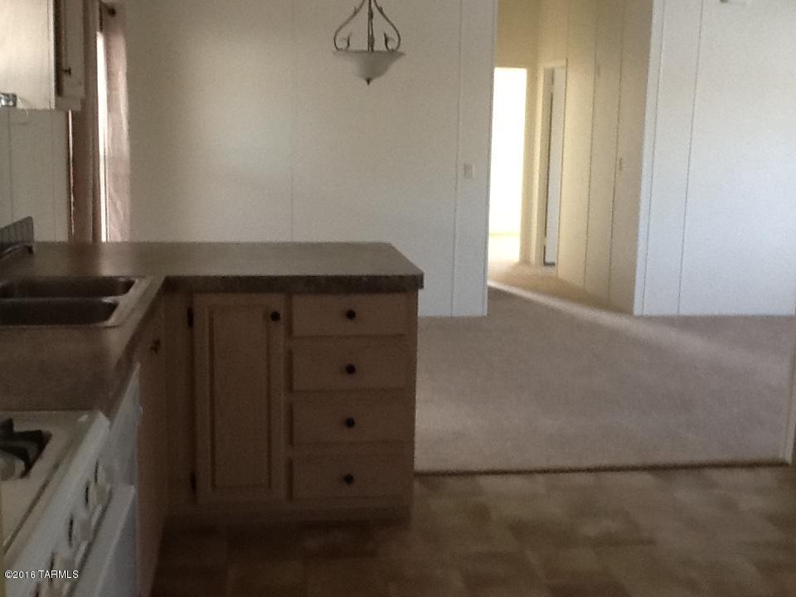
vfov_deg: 32.9
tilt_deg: -8.1
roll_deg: +0.0
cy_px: 298
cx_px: 398
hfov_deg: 42.9
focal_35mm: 44
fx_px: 1012
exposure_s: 1/30
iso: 100
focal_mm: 2.03
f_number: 2.4
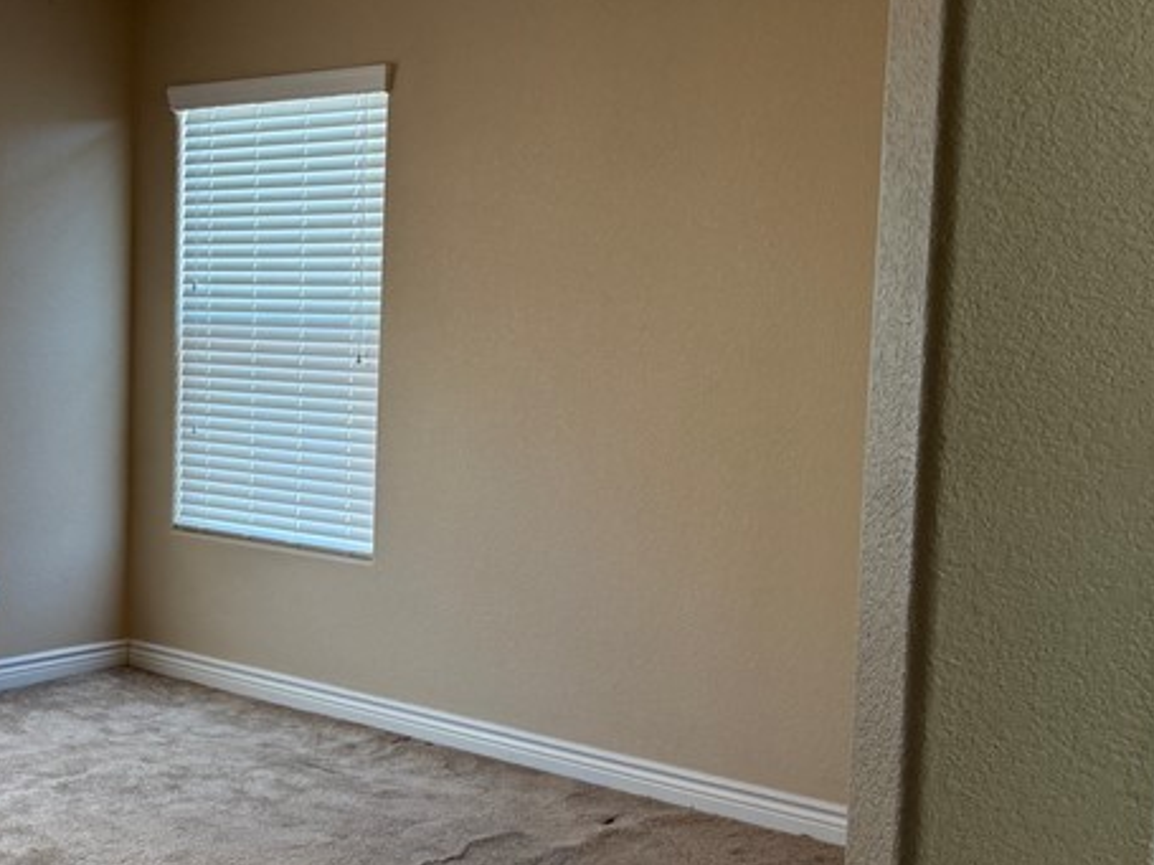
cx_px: 109
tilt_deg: -5.8
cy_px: 469
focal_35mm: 54
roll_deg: -1.1
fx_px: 1800
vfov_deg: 27.0
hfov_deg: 33.6
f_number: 1.78
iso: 125
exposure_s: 1/120
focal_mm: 6.76
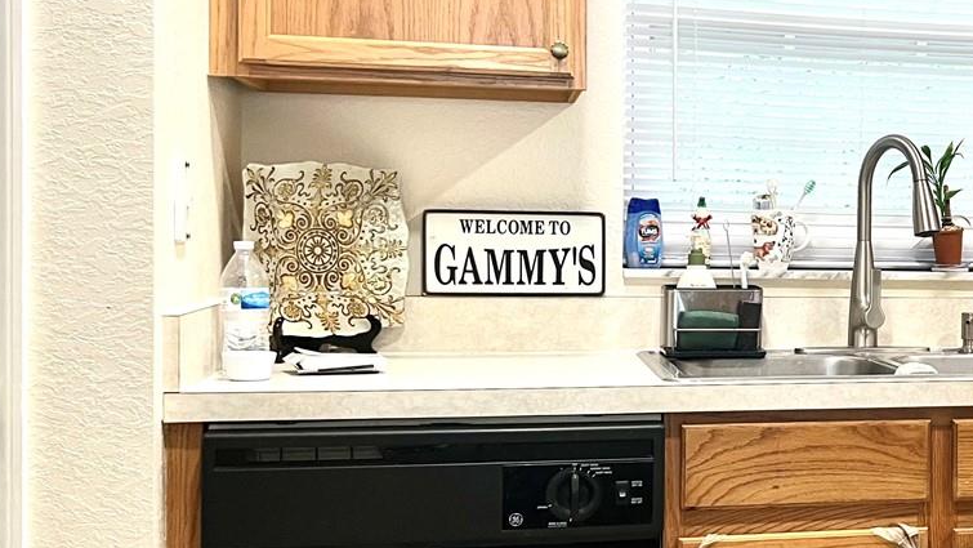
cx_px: 909
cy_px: 272
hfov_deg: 32.8
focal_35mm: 60
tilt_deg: -2.6
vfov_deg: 20.1
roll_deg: -0.7
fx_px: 1548
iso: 80
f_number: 1.5
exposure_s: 1/60
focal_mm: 5.7
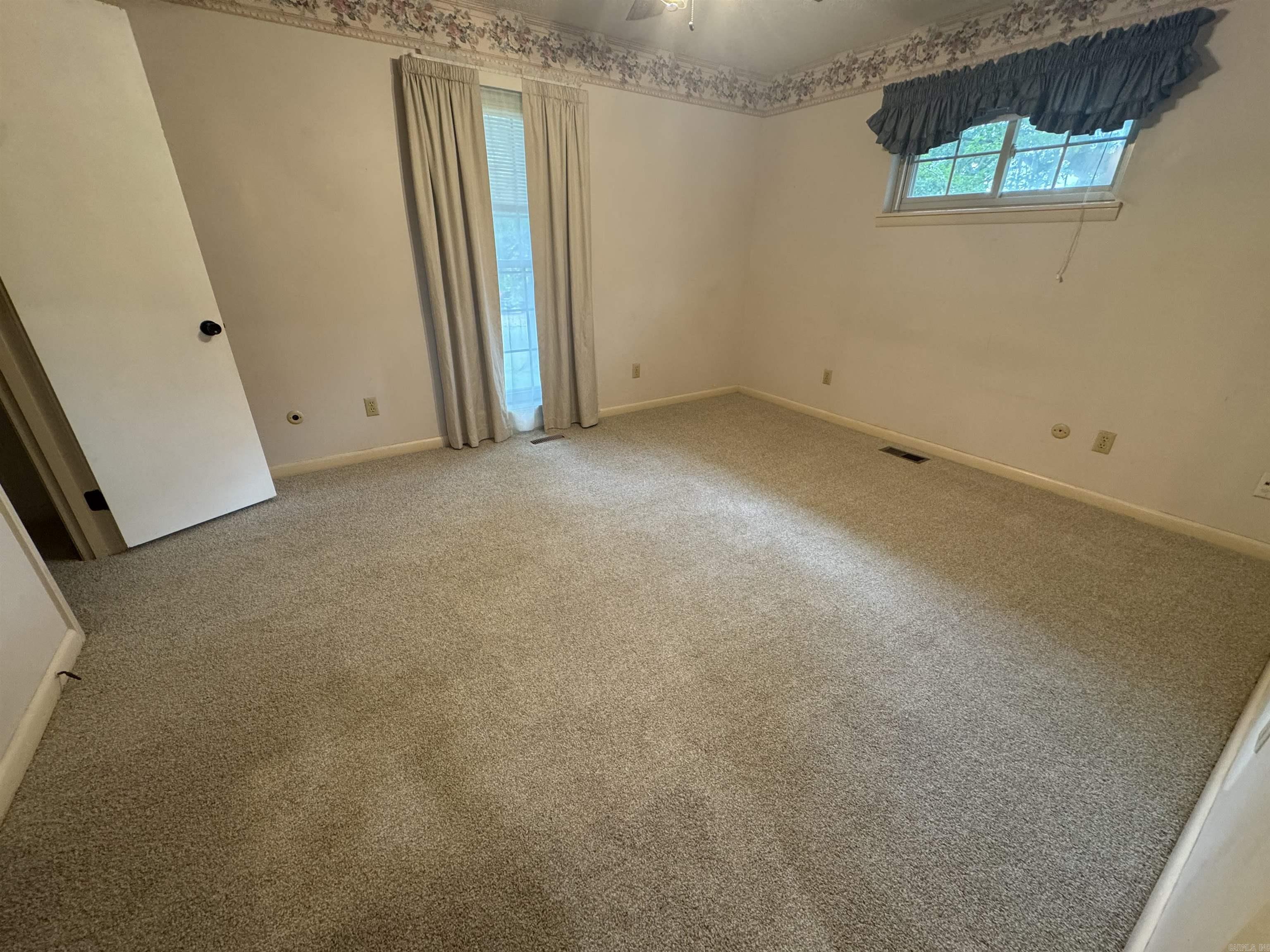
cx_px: 635
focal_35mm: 14
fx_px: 514
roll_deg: -0.9
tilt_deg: -25.6
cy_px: 476
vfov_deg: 85.7
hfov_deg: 102.1
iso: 320
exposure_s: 1/60
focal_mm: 2.22
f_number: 2.2
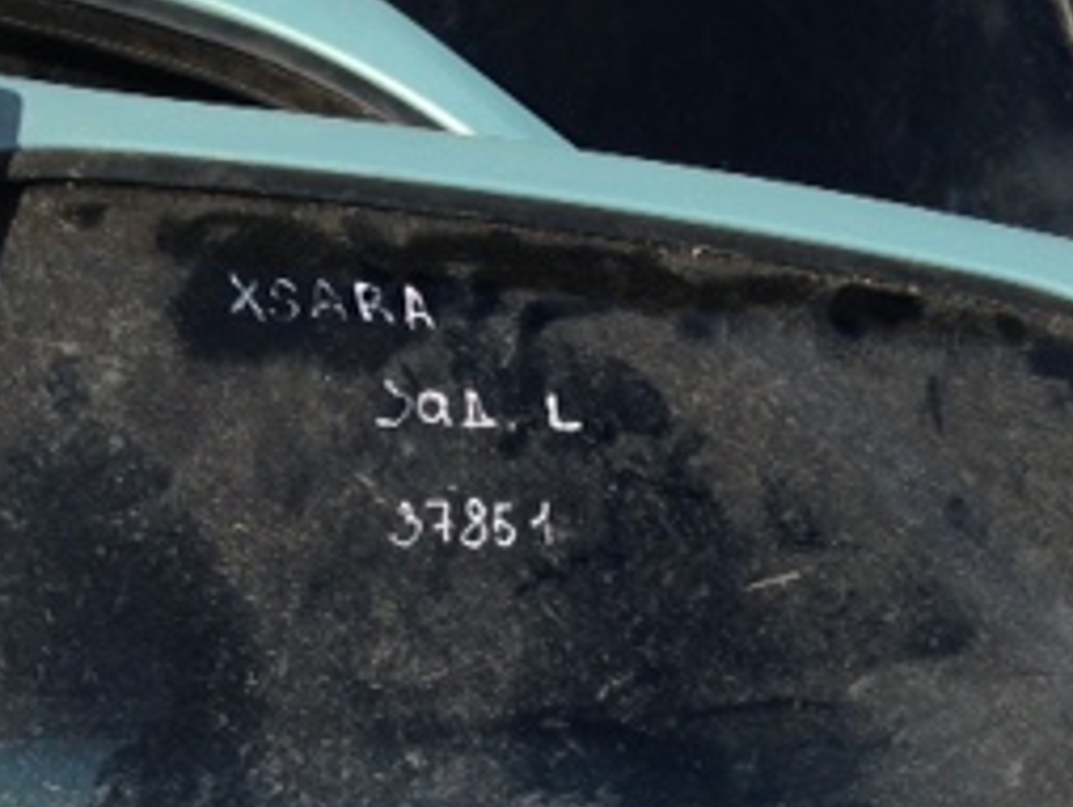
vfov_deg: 17.4
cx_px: 613
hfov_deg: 23.5
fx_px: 2575
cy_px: 803
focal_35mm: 83
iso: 50
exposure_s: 1/919
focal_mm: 4.12
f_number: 2.4
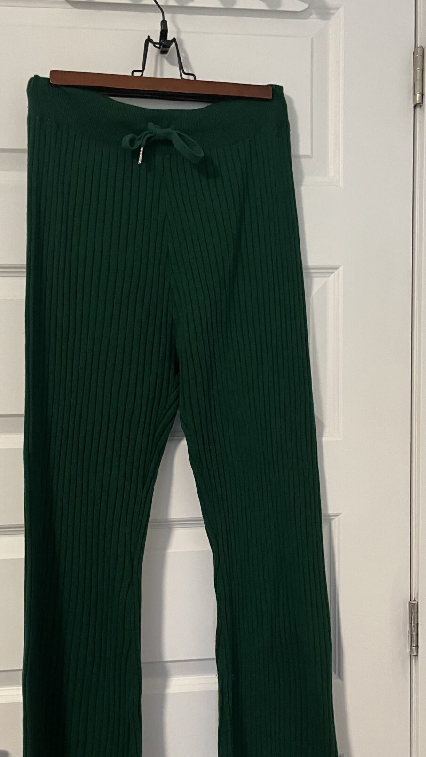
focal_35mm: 36
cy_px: 398
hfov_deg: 32.8
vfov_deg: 55.3
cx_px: 177
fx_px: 723
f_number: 1.6
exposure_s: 1/60
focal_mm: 5.1
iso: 320
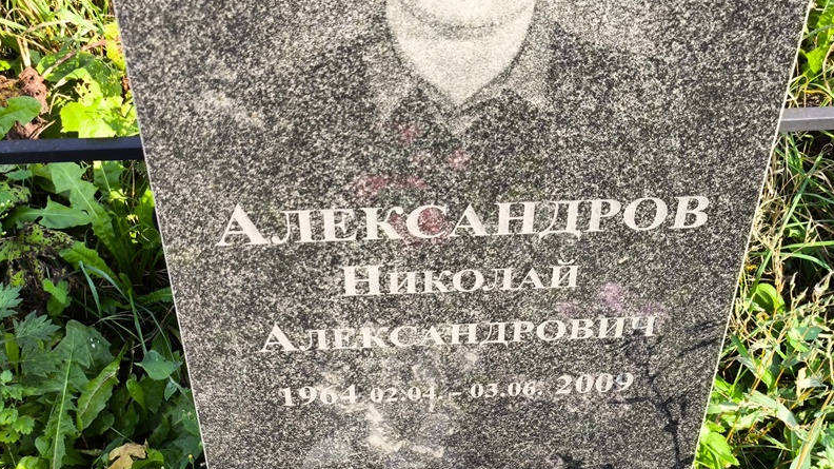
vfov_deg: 21.8
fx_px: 1216
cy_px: 281
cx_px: 414
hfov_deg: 37.9
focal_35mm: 55
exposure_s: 1/195
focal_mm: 4.71
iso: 50
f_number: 1.7
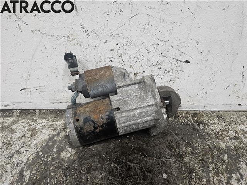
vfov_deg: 58.9
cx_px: 124
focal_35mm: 23
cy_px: 92
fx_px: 164
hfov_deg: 73.9
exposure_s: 1/100
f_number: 1.8
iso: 320
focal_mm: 5.4
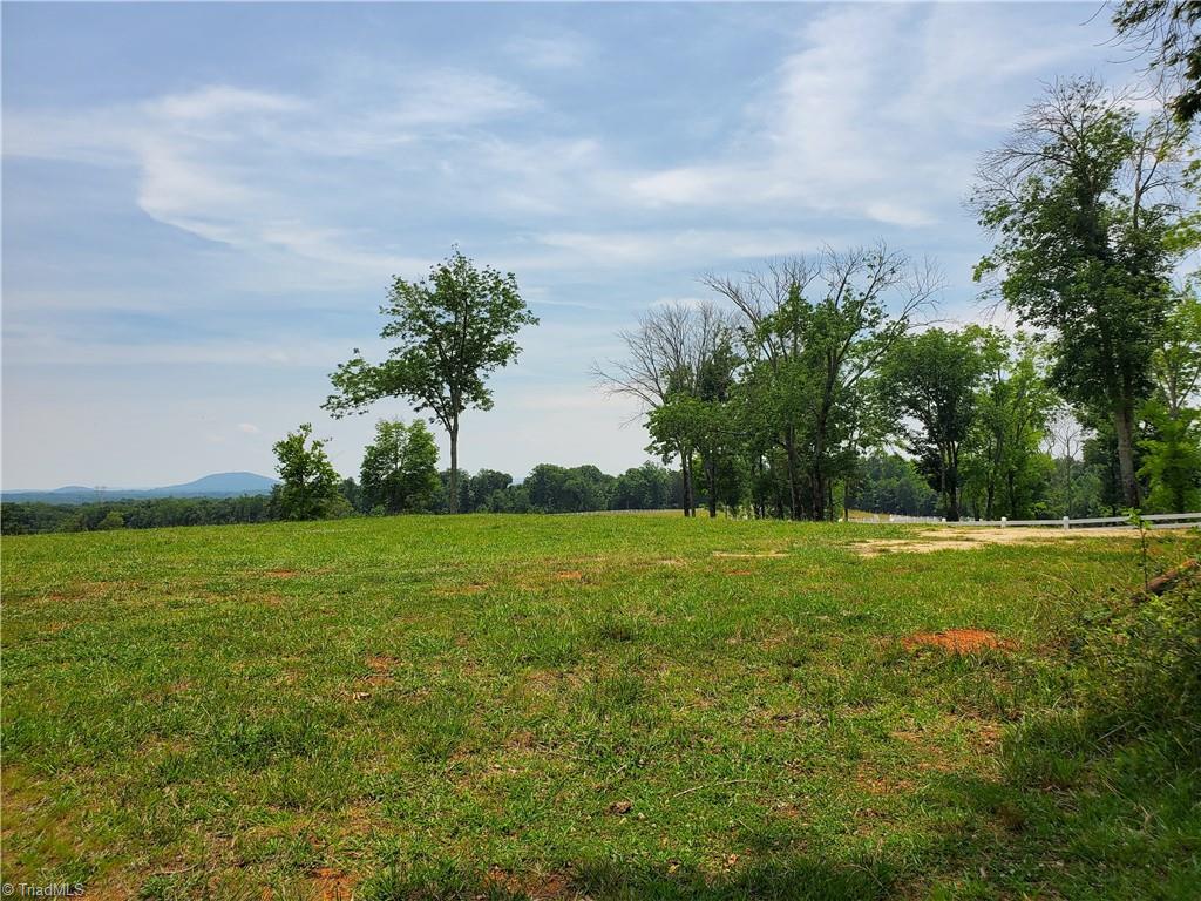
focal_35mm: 26
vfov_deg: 53.1
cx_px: 600
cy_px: 450
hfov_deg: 67.3
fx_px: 902
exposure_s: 1/1967
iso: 50
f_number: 2.4
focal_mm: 4.3
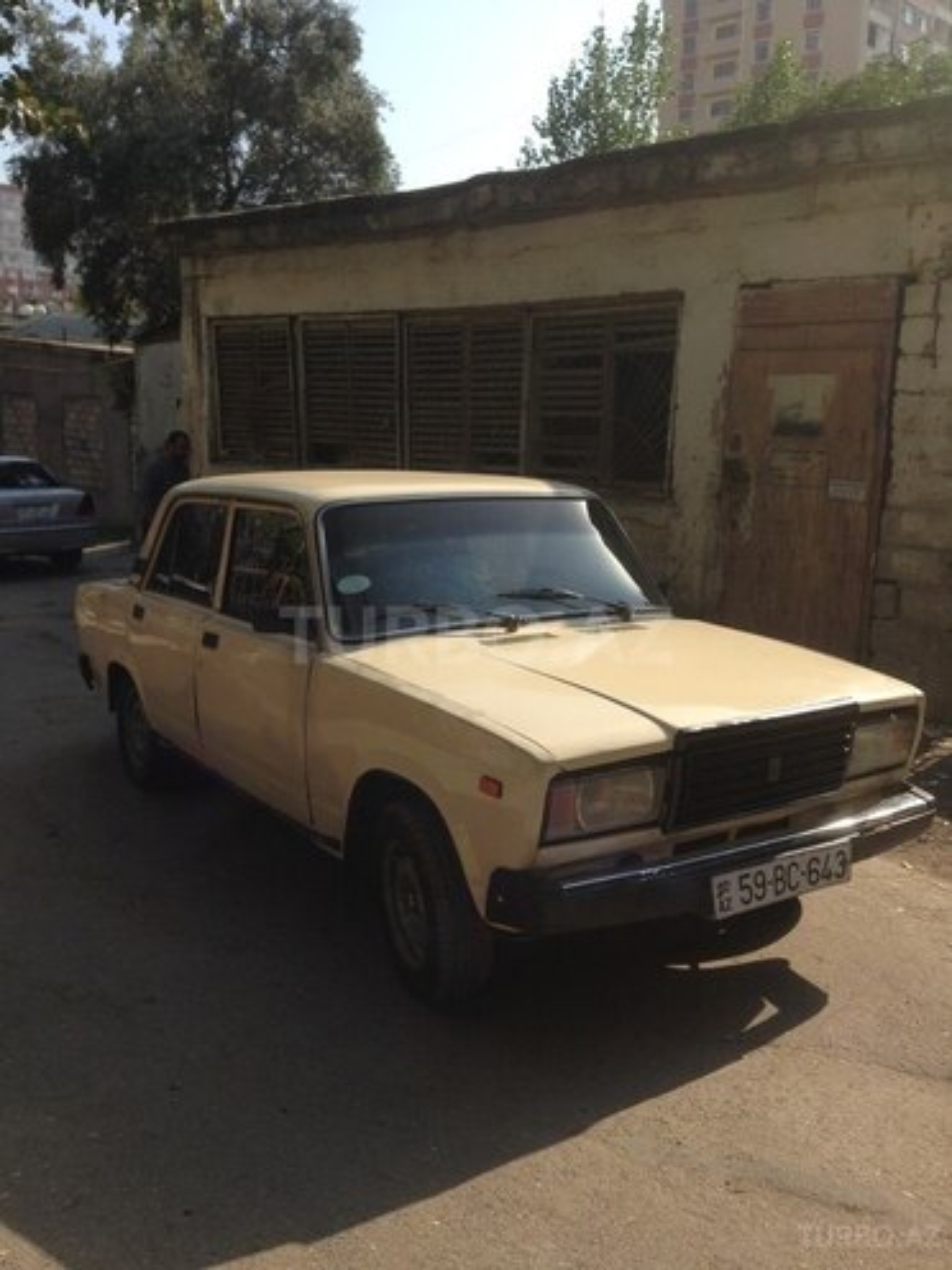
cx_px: 476
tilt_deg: -7.9
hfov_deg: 42.9
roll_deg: -1.9
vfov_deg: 55.4
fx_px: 1210
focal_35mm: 33
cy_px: 635
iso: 50
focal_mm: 4.12
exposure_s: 1/1232
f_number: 2.4
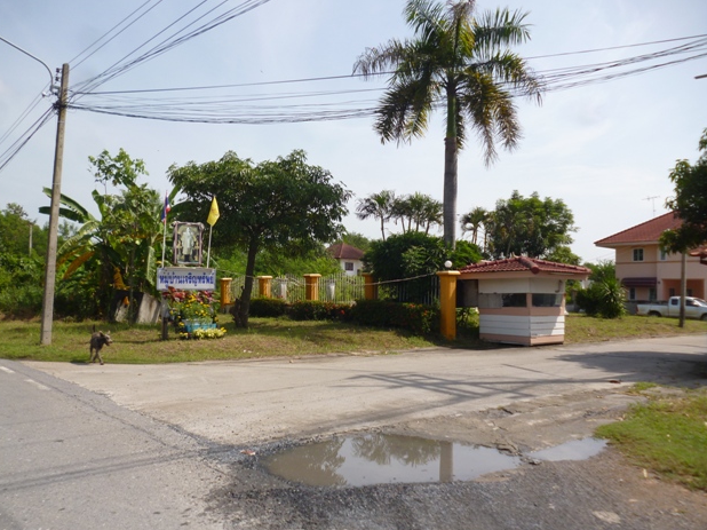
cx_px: 351
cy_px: 263
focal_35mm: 29
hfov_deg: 61.7
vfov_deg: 48.2
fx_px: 592
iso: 100
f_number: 9
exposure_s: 1/160
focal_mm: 5
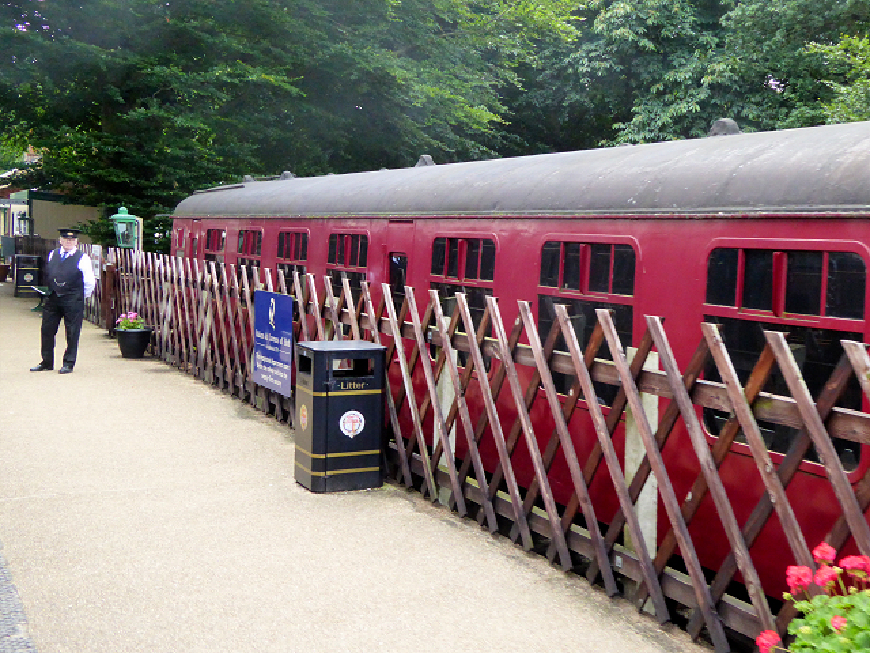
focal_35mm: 40
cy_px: 326
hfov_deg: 46.8
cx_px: 435
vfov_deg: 36.0
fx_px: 1005
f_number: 5
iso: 500
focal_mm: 7.2
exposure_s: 1/250
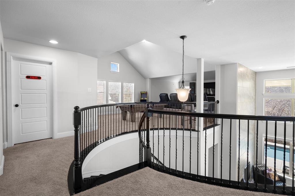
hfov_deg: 93.3
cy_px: 98
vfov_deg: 70.4
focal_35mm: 17
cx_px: 148
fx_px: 139
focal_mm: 17
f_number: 8
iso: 640
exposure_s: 1.3
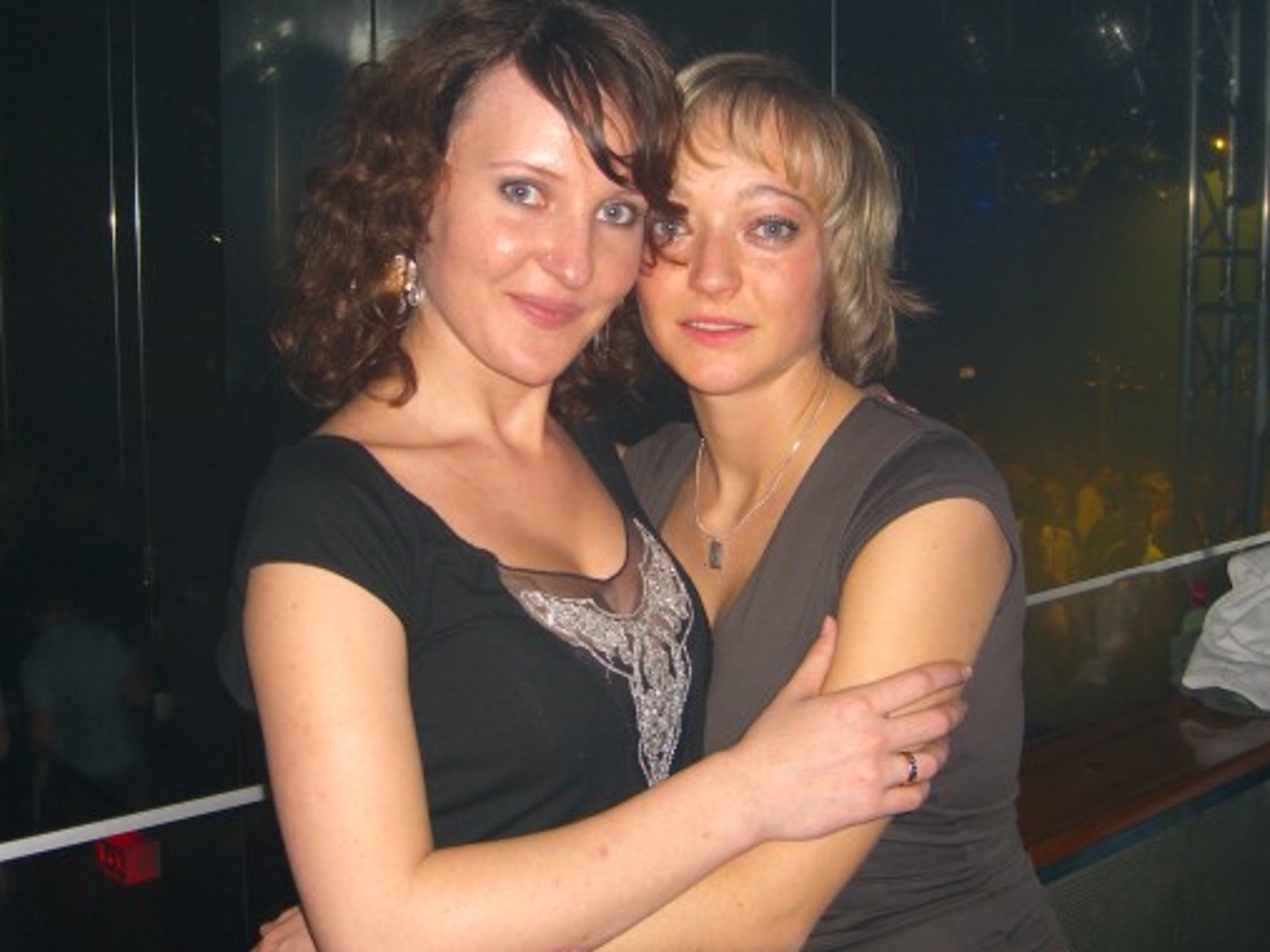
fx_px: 1651
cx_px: 589
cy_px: 428
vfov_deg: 32.1
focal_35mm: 45
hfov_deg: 42.1
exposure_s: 1/60
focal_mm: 7.9
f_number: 2.8
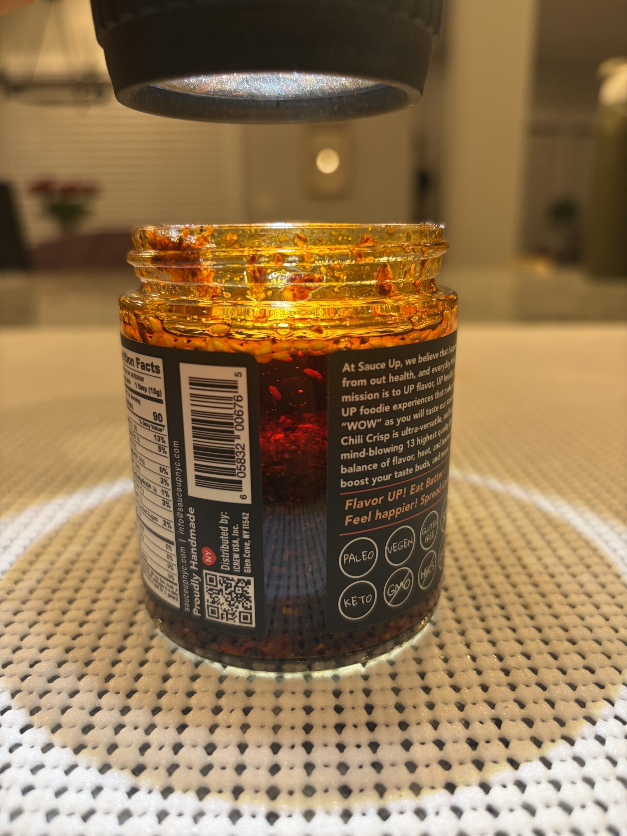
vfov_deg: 67.3
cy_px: 418
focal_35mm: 26
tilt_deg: -16.0
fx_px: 628
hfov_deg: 53.1
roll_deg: +0.7
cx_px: 314
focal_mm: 5.96
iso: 125
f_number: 1.6
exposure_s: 1/60
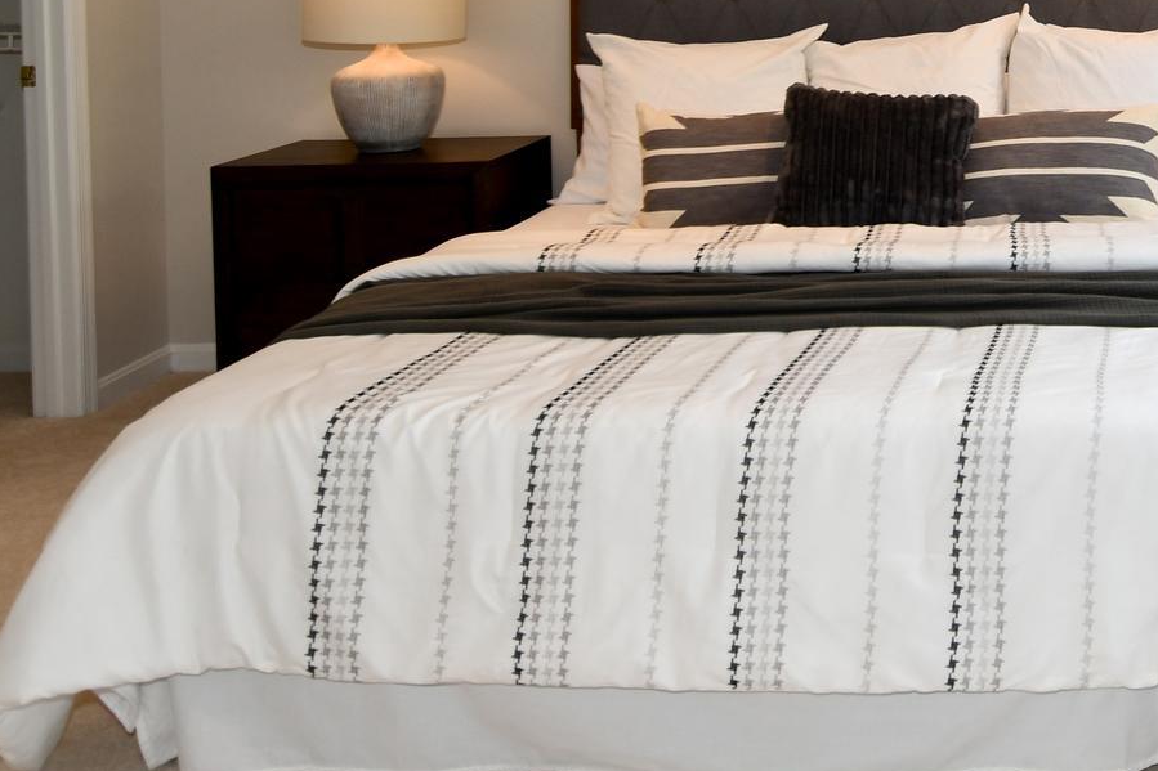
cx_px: 881
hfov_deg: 45.6
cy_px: 19
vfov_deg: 30.5
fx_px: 1319
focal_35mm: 41
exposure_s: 1/60
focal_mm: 12
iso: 220
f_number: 4
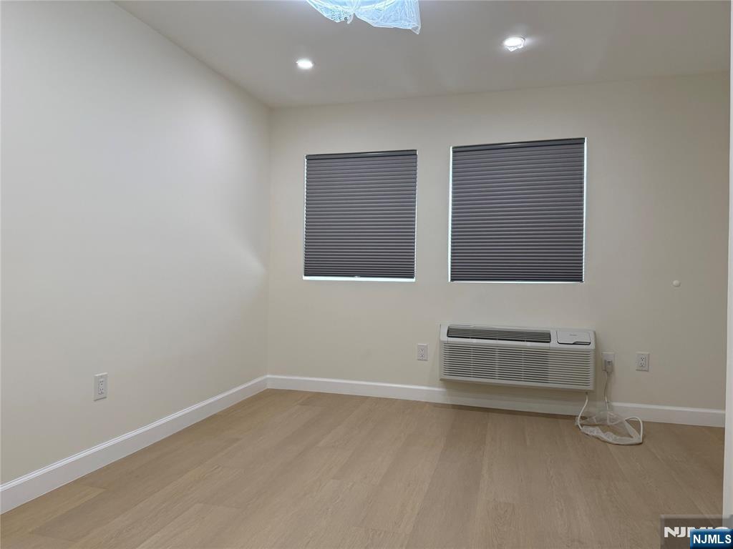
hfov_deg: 71.6
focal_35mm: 24
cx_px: 366
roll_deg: -1.1
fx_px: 508
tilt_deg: -0.4
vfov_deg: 56.8
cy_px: 274
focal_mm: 6.76
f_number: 1.78
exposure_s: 1/240
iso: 160
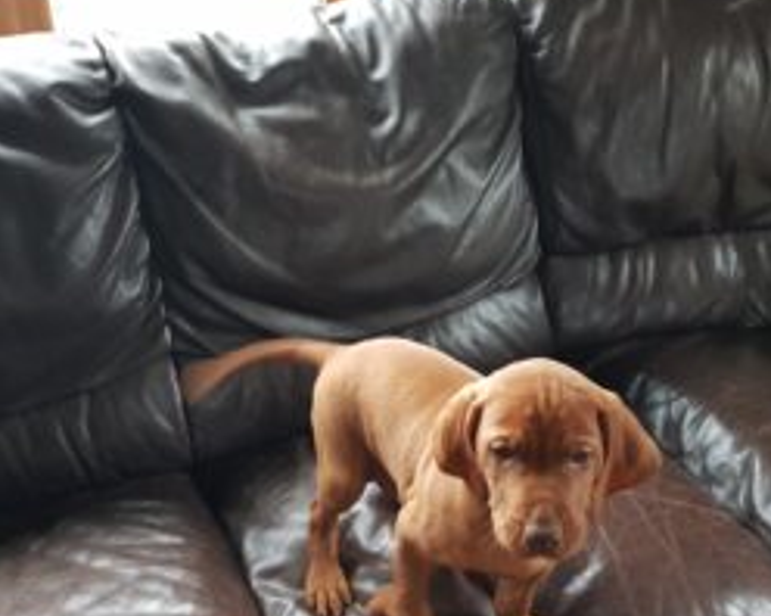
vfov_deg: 36.3
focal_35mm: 41
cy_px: 370
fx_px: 935
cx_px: 413
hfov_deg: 44.8
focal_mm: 4.2
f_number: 1.7
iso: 320
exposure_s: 1/60
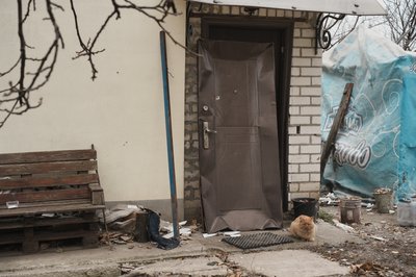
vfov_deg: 26.9
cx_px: 208
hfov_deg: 39.6
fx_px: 577
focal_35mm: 50
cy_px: 138
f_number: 4.5
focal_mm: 50
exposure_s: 1/800
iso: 400
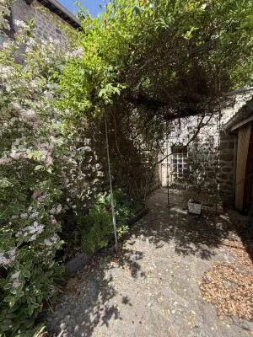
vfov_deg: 102.1
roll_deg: +2.6
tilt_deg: -6.8
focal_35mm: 14
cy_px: 168
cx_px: 126
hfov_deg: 85.7
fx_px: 136
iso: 64
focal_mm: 2.22
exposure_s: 1/502
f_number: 2.2
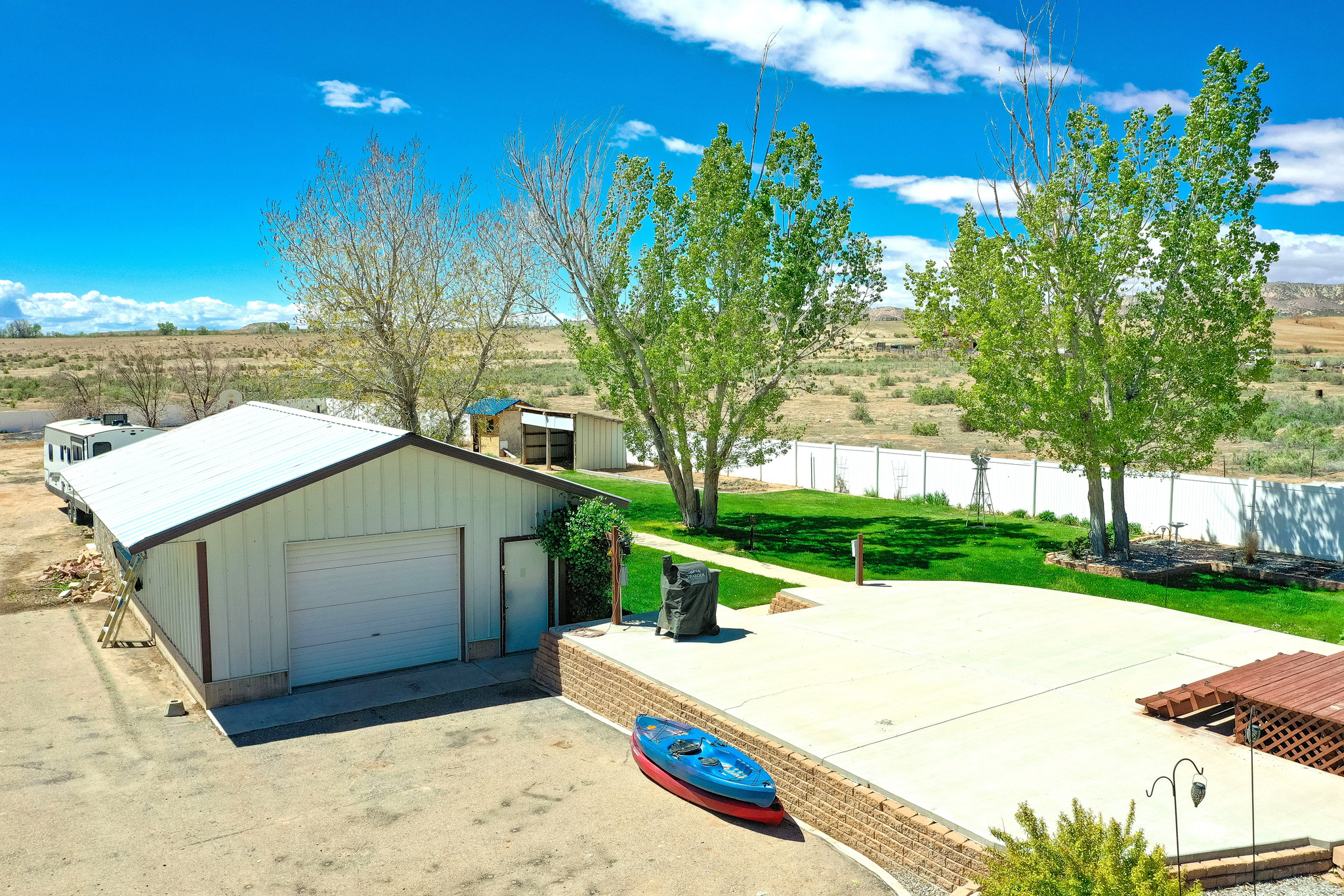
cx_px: 672
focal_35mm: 28
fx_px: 1045
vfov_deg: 46.4
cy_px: 448
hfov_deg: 65.5
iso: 100
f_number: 6.3
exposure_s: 1/640
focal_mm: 10.26
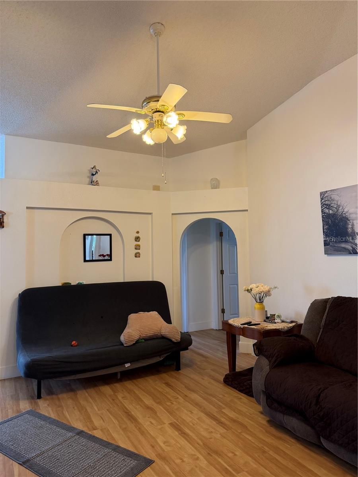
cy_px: 238
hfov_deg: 56.8
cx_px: 179
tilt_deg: +1.8
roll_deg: +0.7
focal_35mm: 24
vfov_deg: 71.6
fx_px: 331
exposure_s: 1/60
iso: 160
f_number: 1.78
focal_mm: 6.76
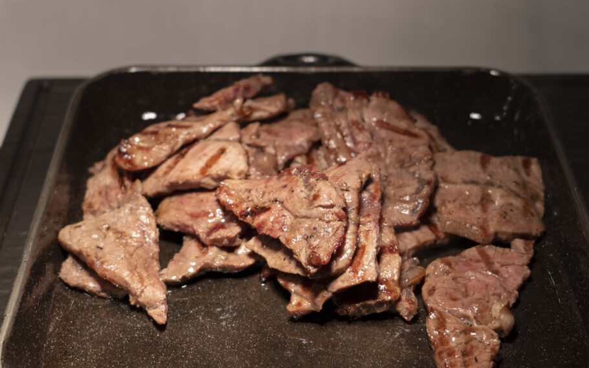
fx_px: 899
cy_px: 187
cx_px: 300
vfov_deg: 23.2
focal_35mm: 56
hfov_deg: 36.3
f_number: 5.6
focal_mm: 49
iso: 160
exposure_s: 1/60
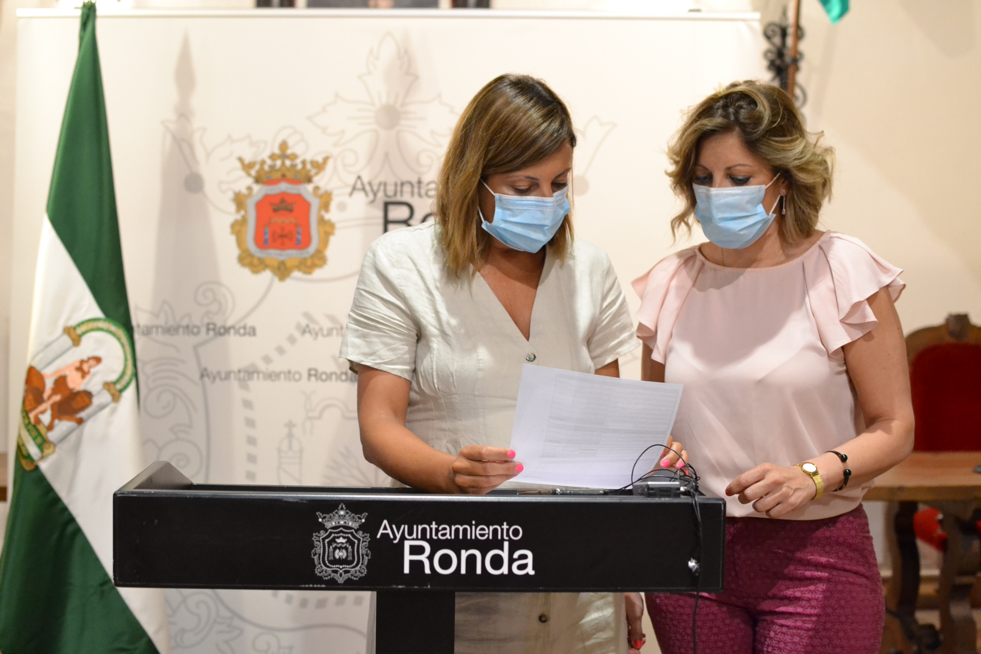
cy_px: 327
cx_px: 490
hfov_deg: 37.9
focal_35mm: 52
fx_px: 1431
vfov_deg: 25.8
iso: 3200
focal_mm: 35
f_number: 2.5
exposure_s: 1/125
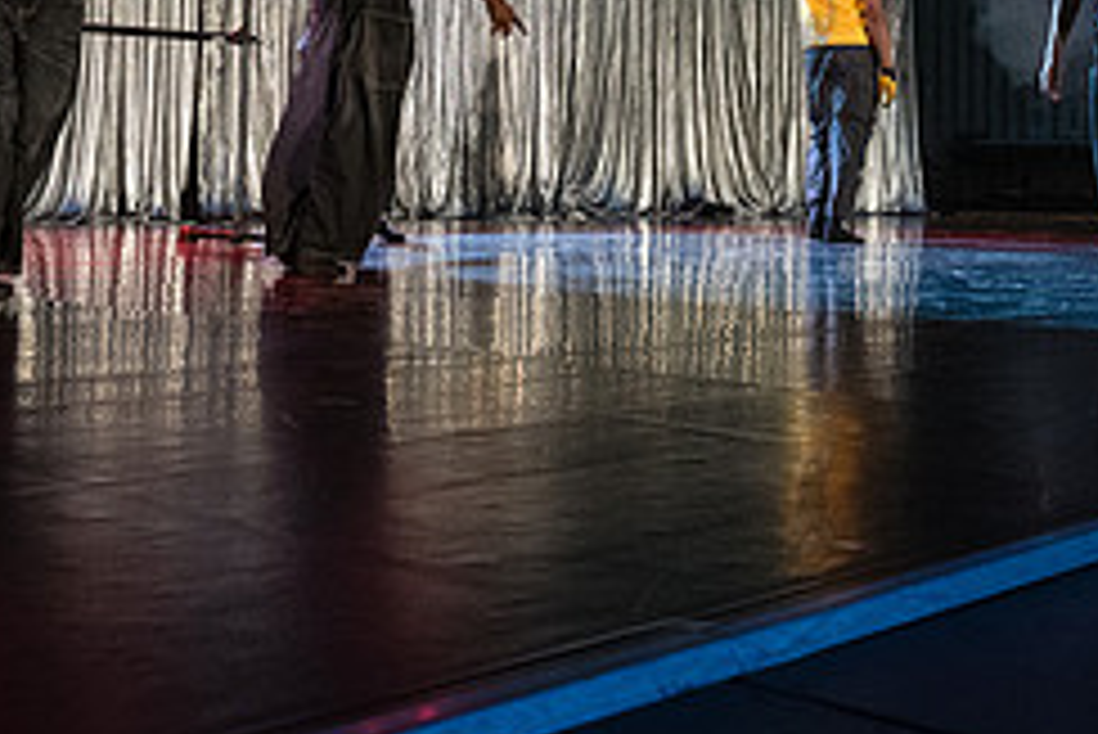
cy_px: 38
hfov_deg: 34.4
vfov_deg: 23.0
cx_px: 810
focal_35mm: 57
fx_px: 1739
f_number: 3.5
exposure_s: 1/320
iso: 6400
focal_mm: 24
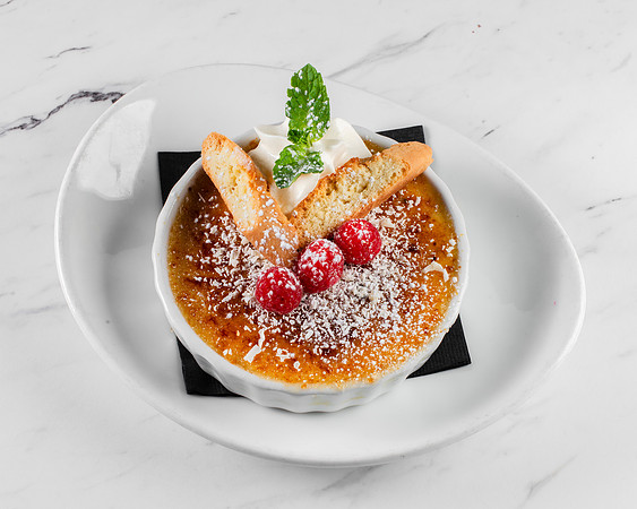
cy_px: 275
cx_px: 316
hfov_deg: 27.6
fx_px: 1295
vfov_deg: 22.2
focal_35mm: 69
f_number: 13
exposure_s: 1/250
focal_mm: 50
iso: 100
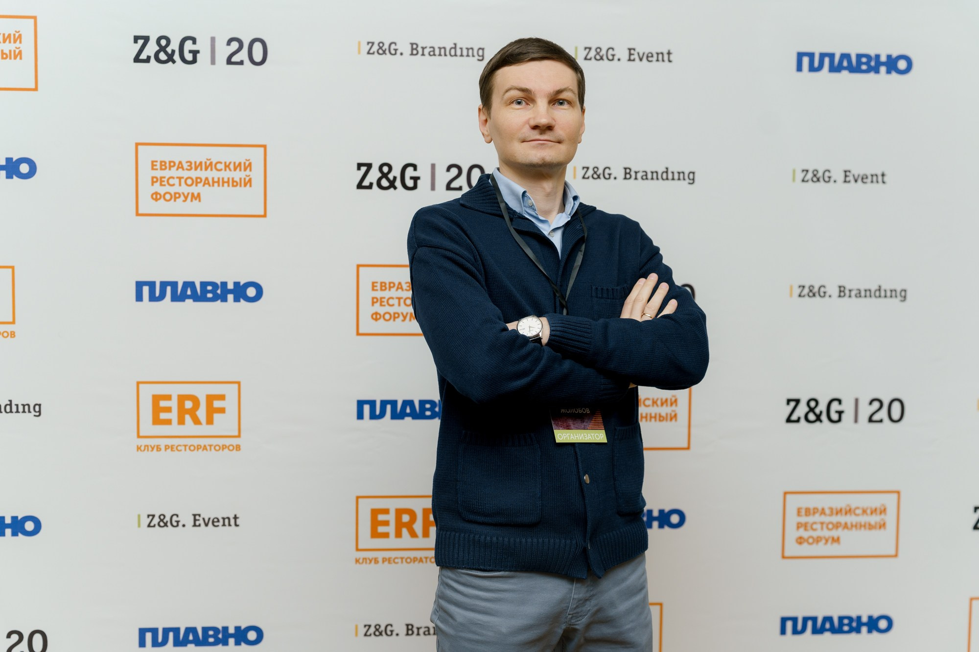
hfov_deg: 42.7
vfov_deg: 29.2
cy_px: 326
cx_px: 490
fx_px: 1251
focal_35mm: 46
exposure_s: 1/125
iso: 400
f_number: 3.5
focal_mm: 46
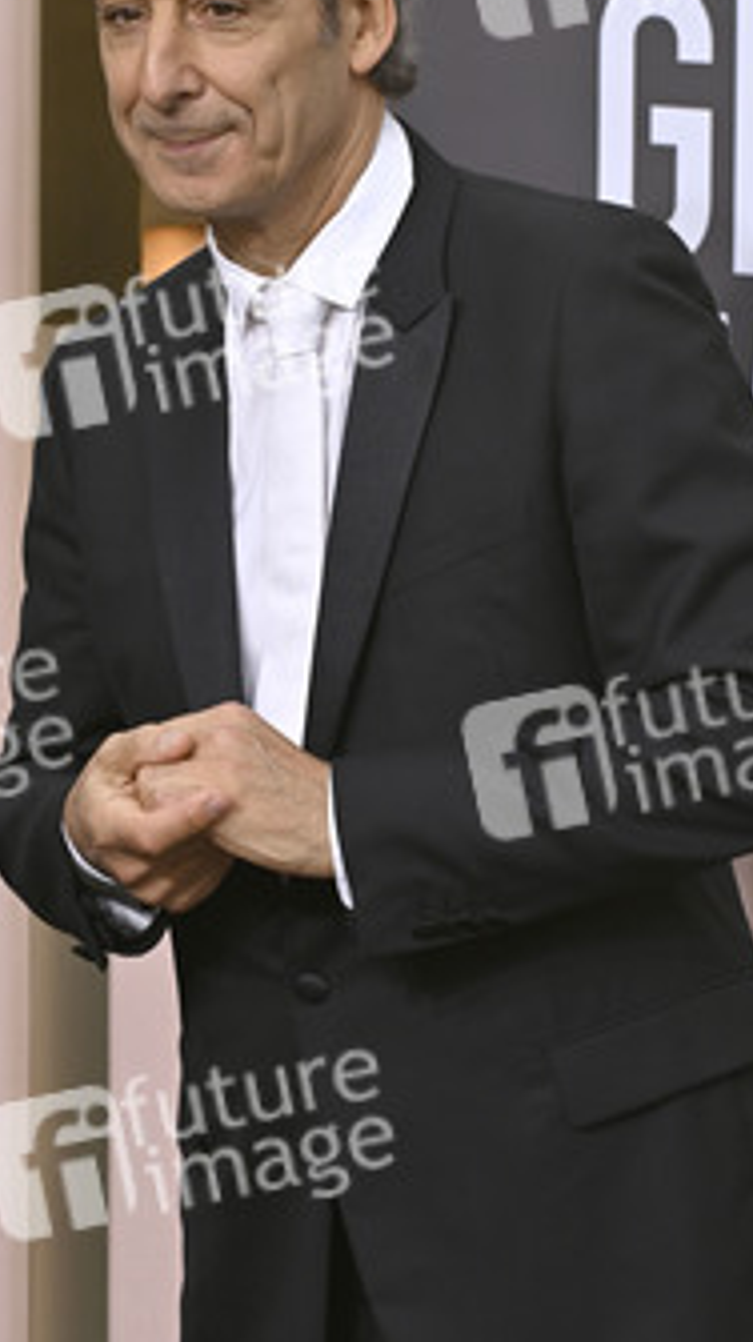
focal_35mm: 225
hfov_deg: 5.4
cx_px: 304
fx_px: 8001
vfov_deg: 9.6
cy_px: 545
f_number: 8
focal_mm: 180
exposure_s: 1/640
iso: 800
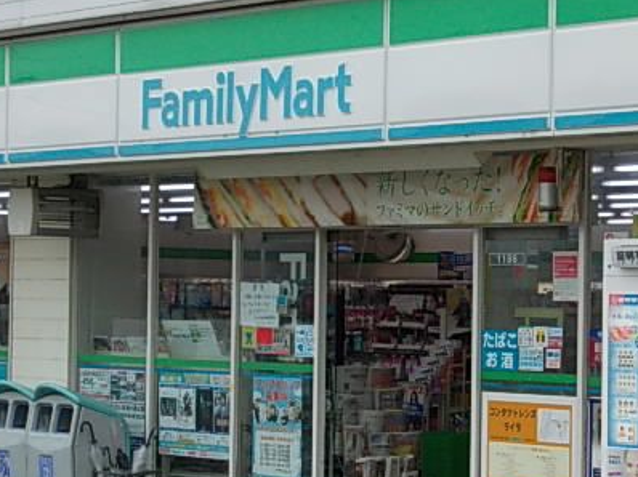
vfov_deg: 11.2
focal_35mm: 132
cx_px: 338
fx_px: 2431
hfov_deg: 14.9
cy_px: 266
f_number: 4.8
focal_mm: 11.6
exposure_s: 1/400
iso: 200
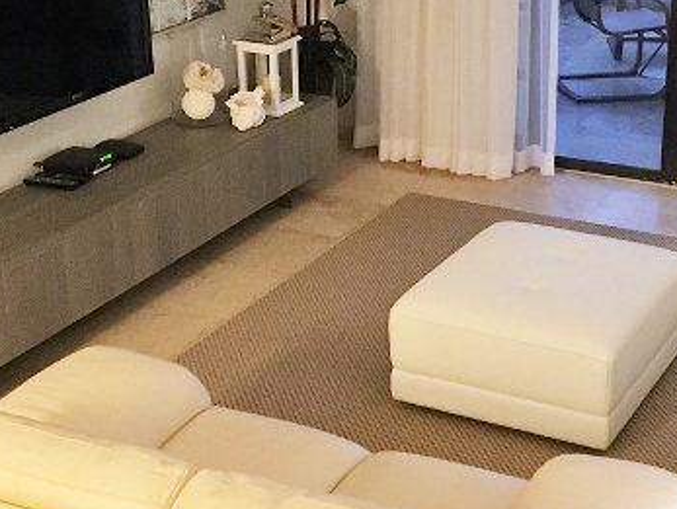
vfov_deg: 20.7
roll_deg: -1.6
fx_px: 1390
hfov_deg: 27.1
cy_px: 181
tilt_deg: -20.0
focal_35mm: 71
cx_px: 498
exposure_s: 1/15
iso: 250
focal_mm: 4.15
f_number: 2.2
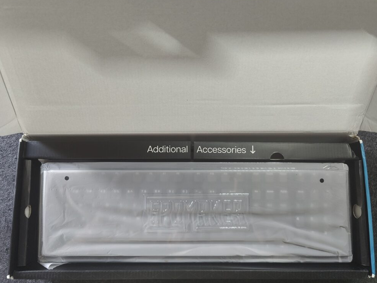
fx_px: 261
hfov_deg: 71.6
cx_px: 190
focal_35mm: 24
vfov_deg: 56.8
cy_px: 144
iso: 320
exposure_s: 1/50
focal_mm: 6.06
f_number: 1.8
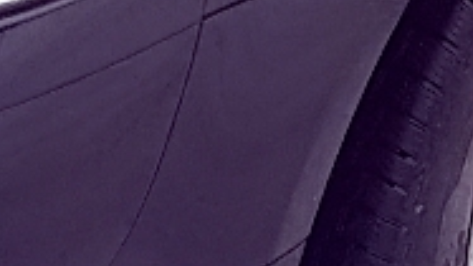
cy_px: -709
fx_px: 3046
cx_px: 364
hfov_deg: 8.9
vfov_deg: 4.6
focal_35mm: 243
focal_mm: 4.2
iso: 80
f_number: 1.7
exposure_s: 1/100
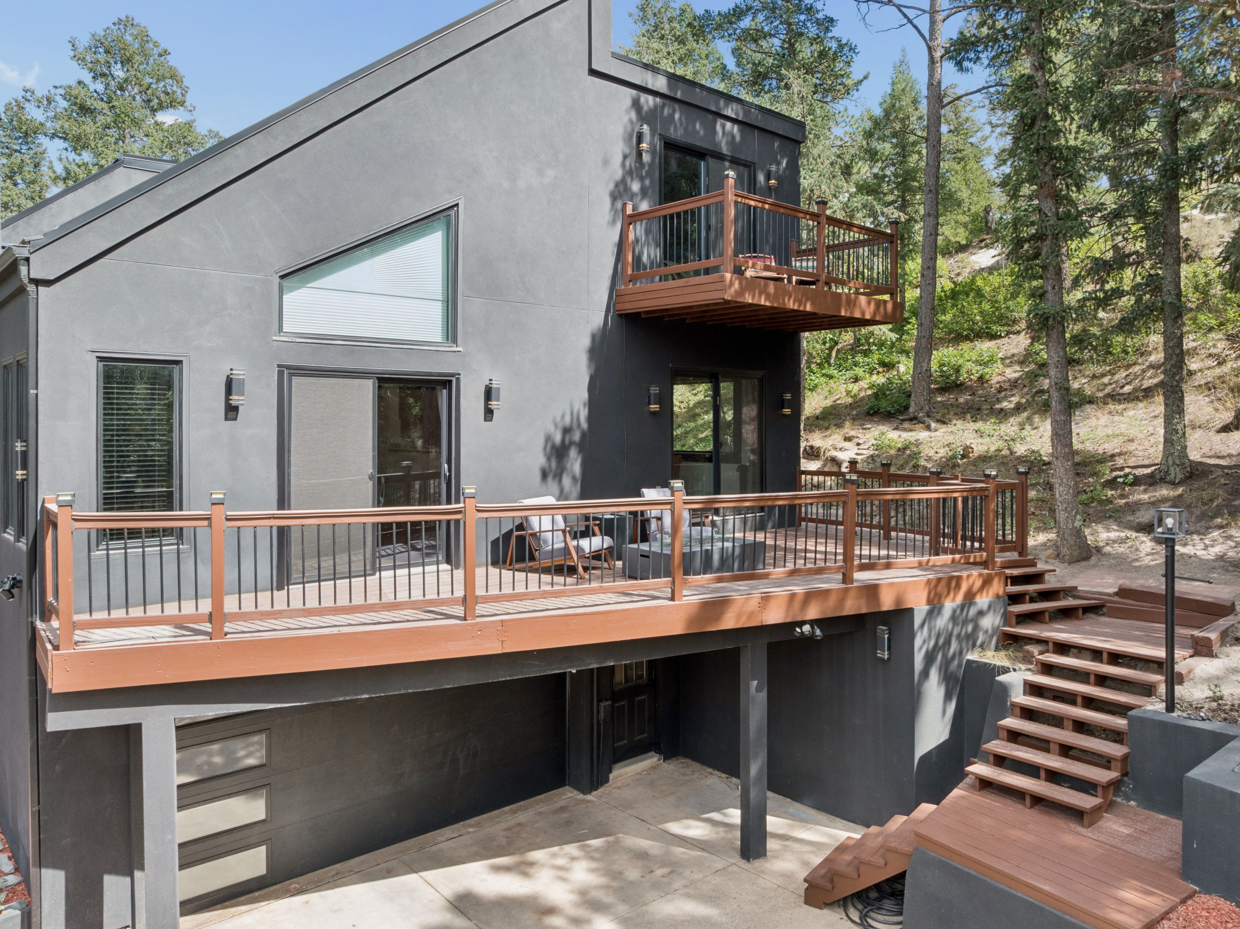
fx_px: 859
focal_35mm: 24
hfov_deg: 71.6
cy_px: 464
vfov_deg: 56.8
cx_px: 620
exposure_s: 1/40
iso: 100
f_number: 9
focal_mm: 12.3
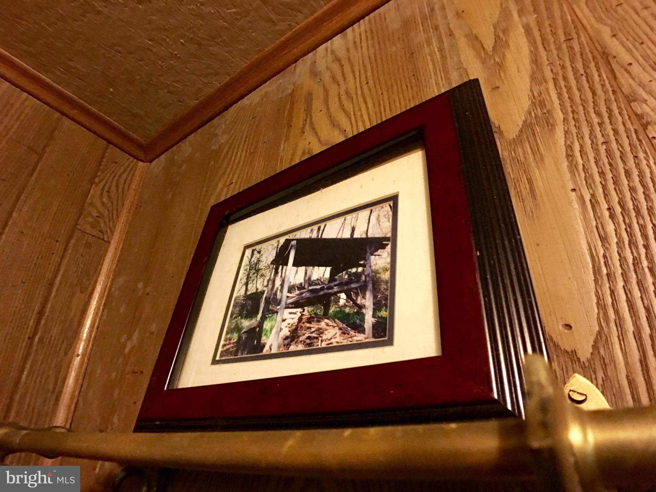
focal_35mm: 29
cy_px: 246
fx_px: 550
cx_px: 328
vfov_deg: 48.2
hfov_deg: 61.7
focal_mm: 4.15
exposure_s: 1/4
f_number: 2.2
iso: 64
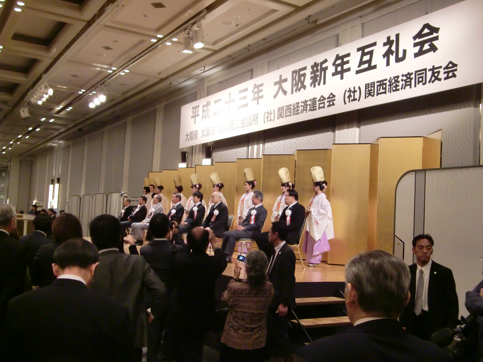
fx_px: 544
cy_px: 181
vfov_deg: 36.8
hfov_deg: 47.9
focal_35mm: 39
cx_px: 242
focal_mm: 6.9
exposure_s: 1/80
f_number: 3
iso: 400
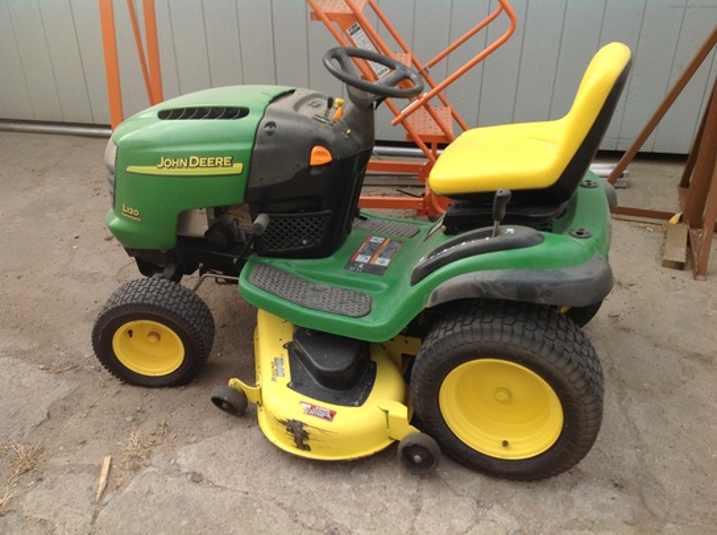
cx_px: 358
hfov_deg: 52.7
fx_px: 724
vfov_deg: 40.6
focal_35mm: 35
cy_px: 268
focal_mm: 4.28
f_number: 2.4
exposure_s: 1/530
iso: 50
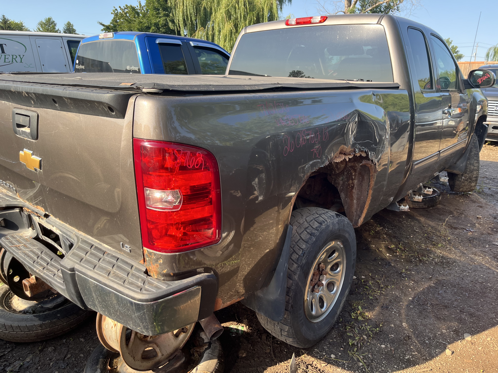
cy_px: 186
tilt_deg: -15.3
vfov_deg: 53.1
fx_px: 374
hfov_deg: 67.3
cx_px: 249
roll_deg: -0.4
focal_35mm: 26
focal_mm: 5.1
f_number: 1.6
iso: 50
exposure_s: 1/520
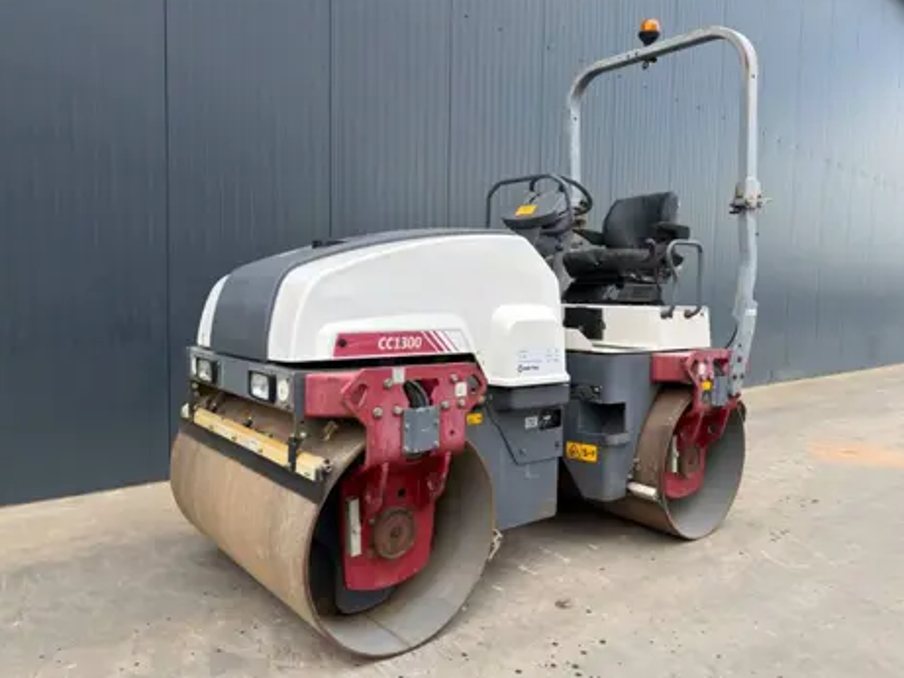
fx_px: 653
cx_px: 453
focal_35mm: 25
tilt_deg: -2.7
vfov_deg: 54.9
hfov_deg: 69.4
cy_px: 339
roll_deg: -0.6
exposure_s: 1/1040
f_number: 1.78
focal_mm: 6.76
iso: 64
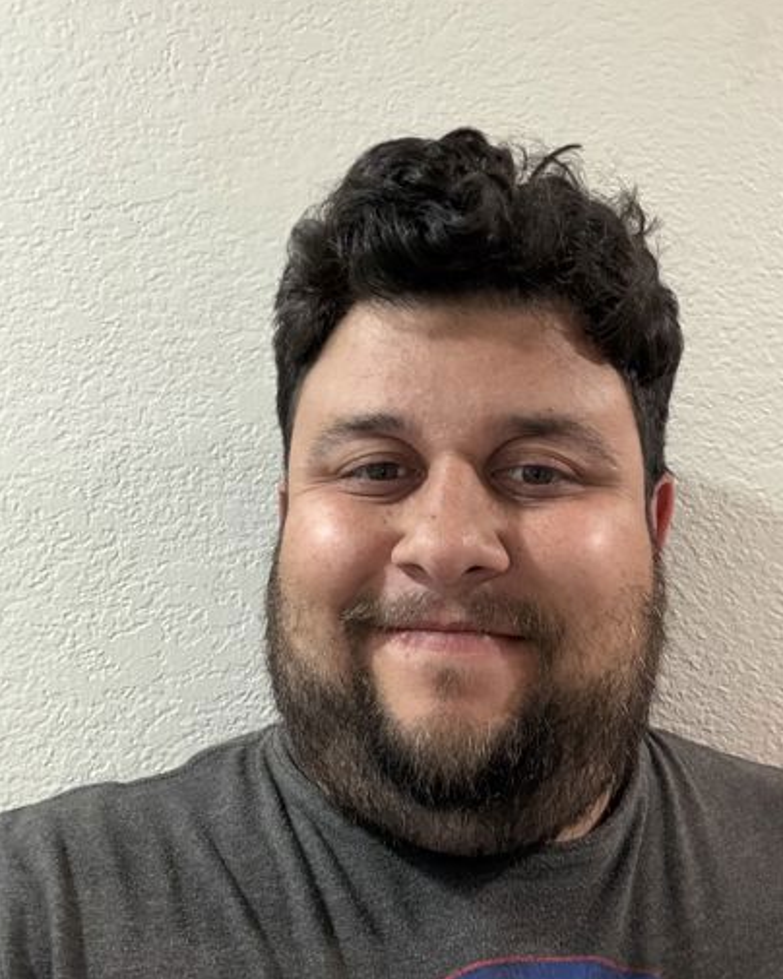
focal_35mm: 34
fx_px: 985
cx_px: 407
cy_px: 526
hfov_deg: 43.3
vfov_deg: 52.8
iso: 400
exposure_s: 1/30
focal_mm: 2.69
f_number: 1.9
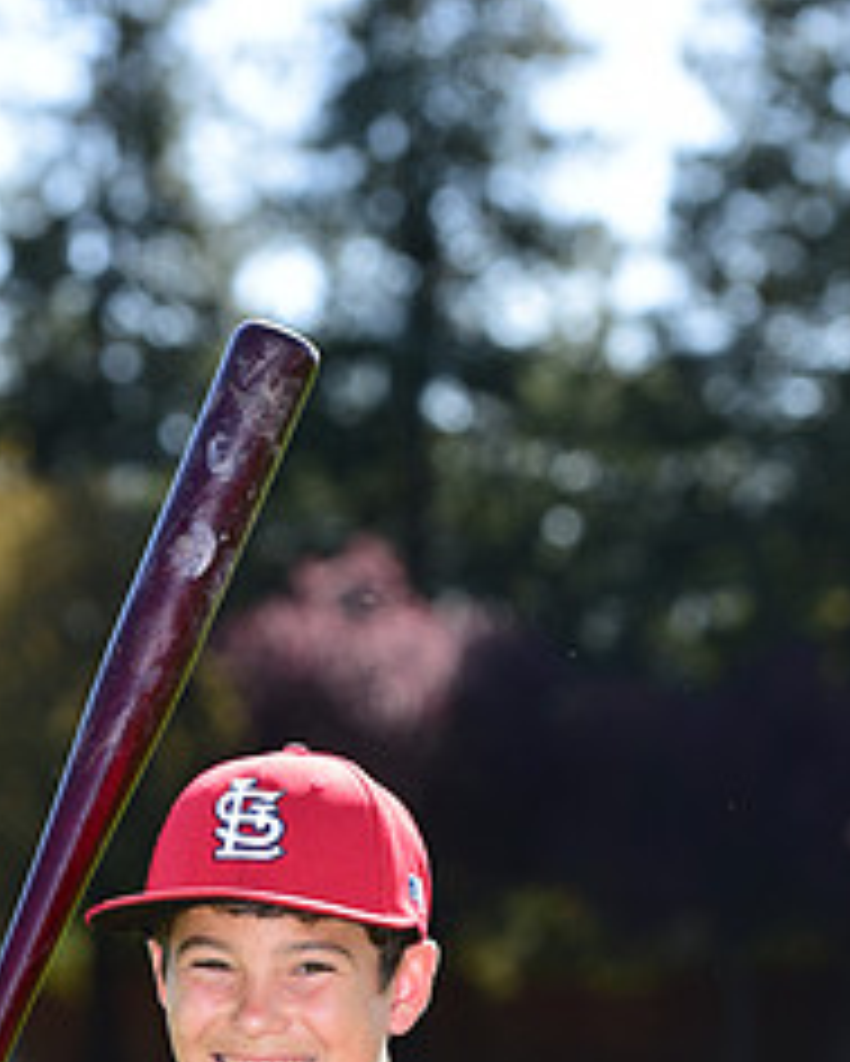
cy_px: 1251
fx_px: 8422
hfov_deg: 5.8
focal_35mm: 268
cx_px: 295
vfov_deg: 7.2
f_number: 4.5
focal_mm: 116
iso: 125
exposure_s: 1/320
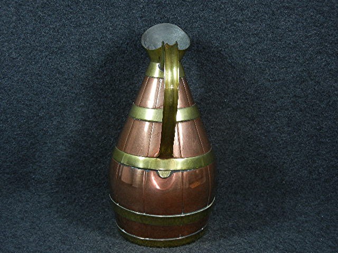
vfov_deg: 28.0
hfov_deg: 36.8
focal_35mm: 52
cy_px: 126
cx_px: 169
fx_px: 508
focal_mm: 9.3
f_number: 3.9
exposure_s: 1/30
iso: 212
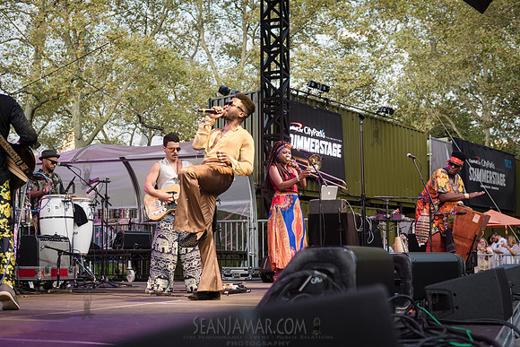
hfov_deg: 39.6
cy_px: 174
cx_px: 260
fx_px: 722
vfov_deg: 27.0
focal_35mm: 50
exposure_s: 1/320
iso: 640
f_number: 4
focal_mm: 50
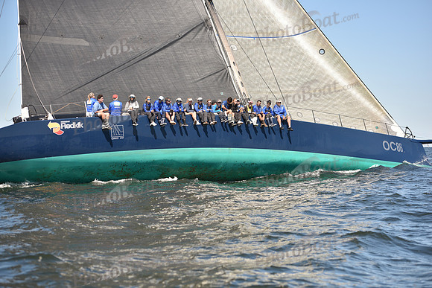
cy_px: 144
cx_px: 216
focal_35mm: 70
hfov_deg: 28.8
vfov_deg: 19.5
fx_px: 840
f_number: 3.5
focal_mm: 70
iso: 250
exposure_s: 1/1000
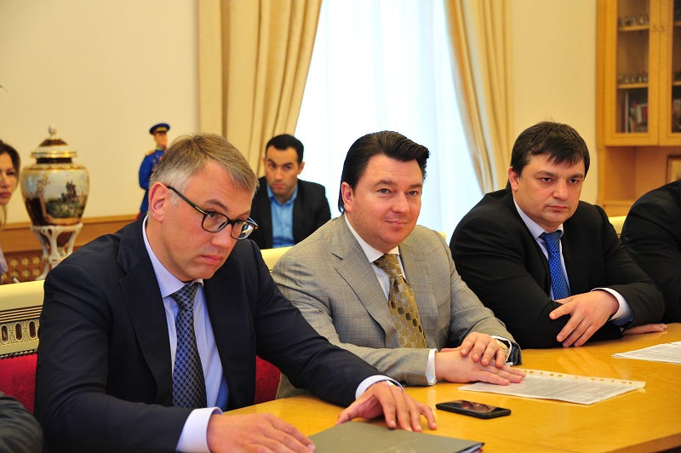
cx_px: 340
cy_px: 226
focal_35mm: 72
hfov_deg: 28.1
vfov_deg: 18.9
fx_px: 1361
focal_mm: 72
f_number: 5
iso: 2500
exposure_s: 1/80
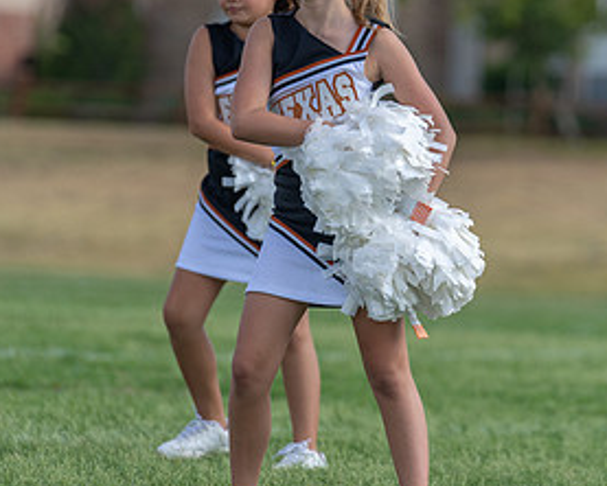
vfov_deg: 4.2
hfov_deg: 5.2
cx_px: 311
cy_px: 137
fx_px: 6670
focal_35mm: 371
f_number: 3.5
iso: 125
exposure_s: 1/1000
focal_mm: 189
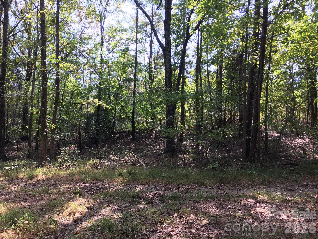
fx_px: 266
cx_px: 159
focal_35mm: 29
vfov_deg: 48.2
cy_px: 120
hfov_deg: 61.7
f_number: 2.2
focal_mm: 4.15
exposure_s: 1/120
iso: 32
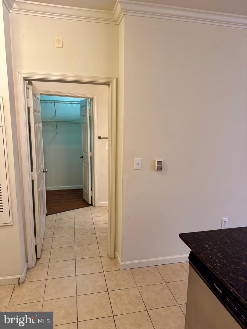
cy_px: 164
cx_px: 124
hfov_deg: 56.8
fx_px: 228
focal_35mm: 24
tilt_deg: -9.2
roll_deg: -0.6
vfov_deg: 71.6
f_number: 1.78
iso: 250
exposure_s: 1/60
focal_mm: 6.76
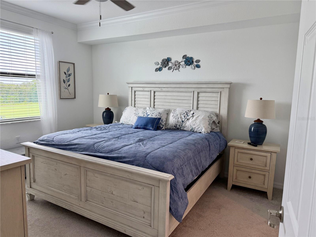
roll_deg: -1.2
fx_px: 219
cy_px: 118
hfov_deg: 71.6
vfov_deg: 56.8
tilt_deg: -8.3
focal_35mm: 24
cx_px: 158
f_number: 1.78
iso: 125
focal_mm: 6.76
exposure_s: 1/193
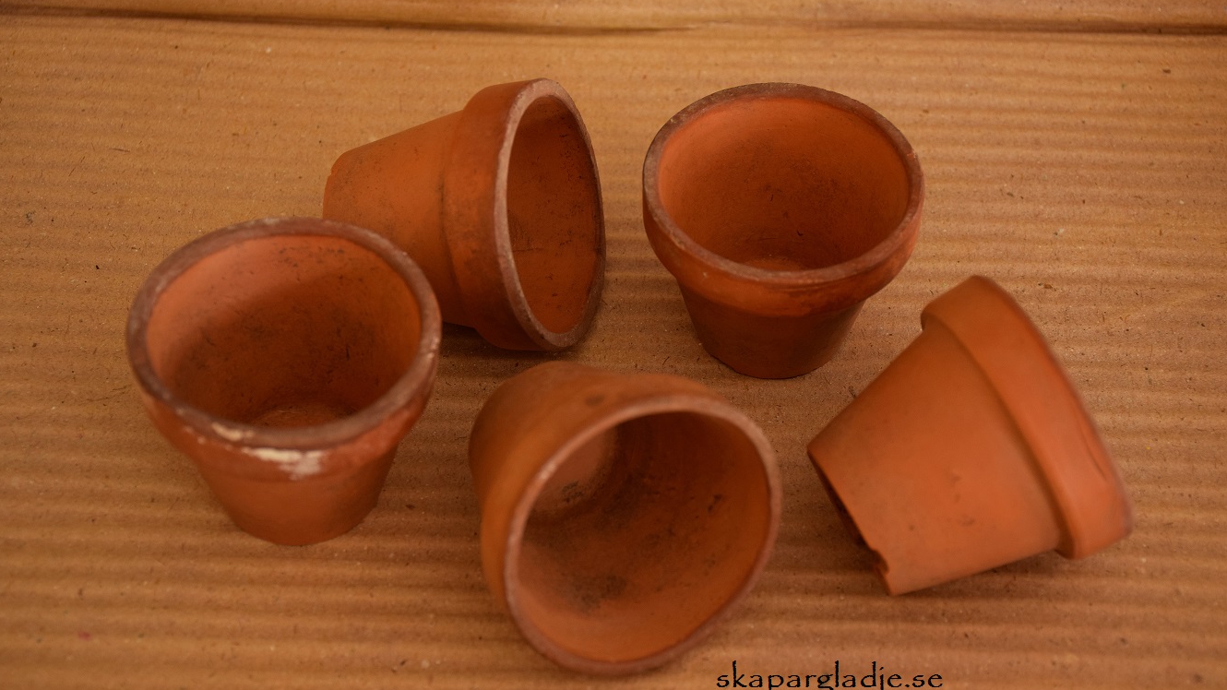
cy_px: 333
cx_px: 614
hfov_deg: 31.4
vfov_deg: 18.0
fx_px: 2180
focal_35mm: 67
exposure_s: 1/5
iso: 320
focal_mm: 42
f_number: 5.6
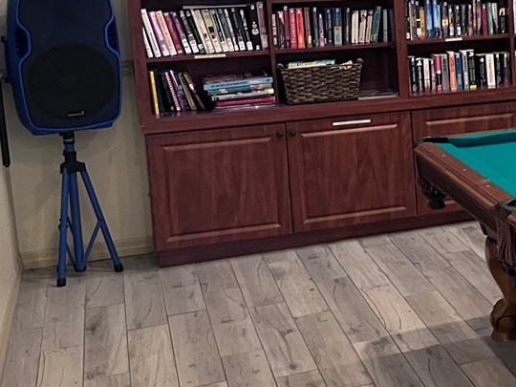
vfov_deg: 19.0
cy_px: 76
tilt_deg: -7.9
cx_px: 758
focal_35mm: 77
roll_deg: +1.9
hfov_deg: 21.5
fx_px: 1148
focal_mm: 5.1
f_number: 1.6
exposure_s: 1/60
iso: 125
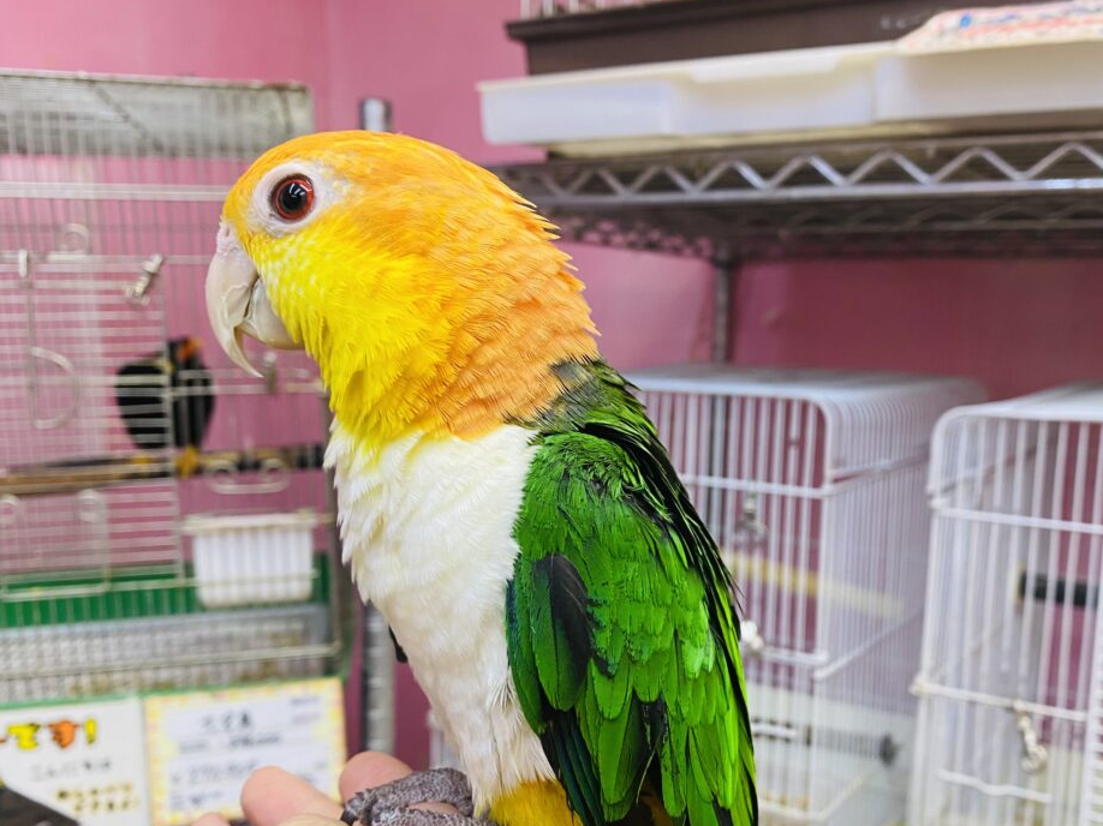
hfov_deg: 53.8
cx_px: 622
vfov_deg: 41.7
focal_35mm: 34
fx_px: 1083
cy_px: 466
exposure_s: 1/50
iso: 80
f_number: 1.8
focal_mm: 4.25
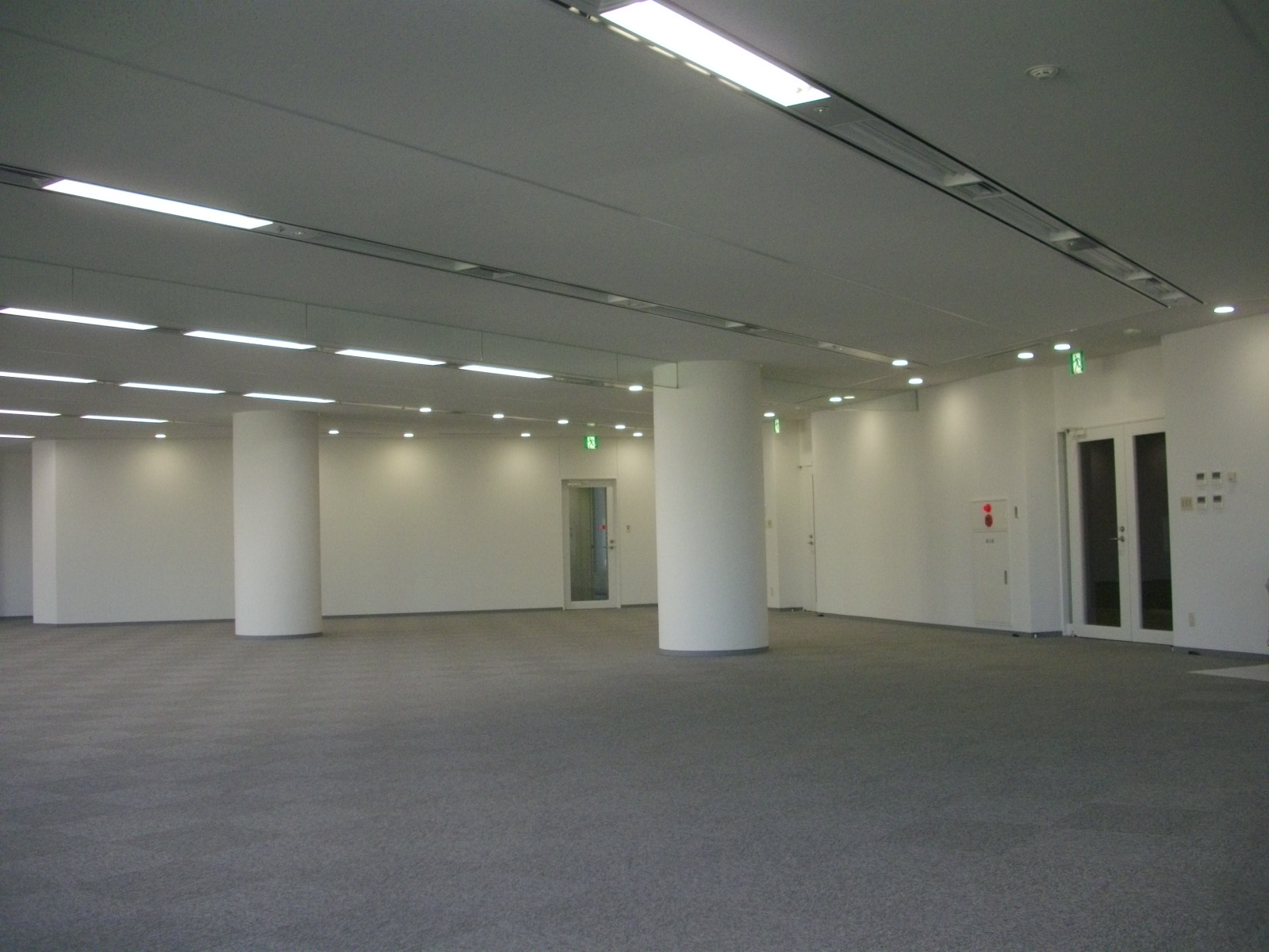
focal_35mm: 37
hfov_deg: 50.1
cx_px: 634
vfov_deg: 38.7
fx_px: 1356
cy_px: 476
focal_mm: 6.2
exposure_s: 1/125
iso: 200
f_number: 2.8
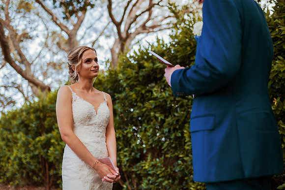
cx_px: 142
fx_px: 277
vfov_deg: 37.8
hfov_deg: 54.5
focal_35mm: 35
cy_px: 95
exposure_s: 1/1250
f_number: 1.8
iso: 320
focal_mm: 35
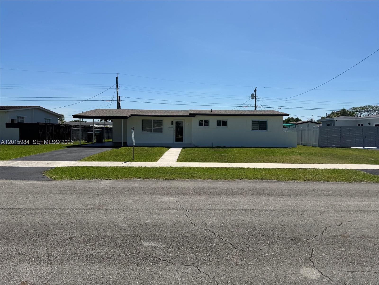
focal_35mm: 24
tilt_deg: -0.9
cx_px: 190
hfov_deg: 71.6
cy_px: 142
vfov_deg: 56.8
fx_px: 263
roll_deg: -0.5
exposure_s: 1/8130
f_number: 1.78
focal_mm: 6.76
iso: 80
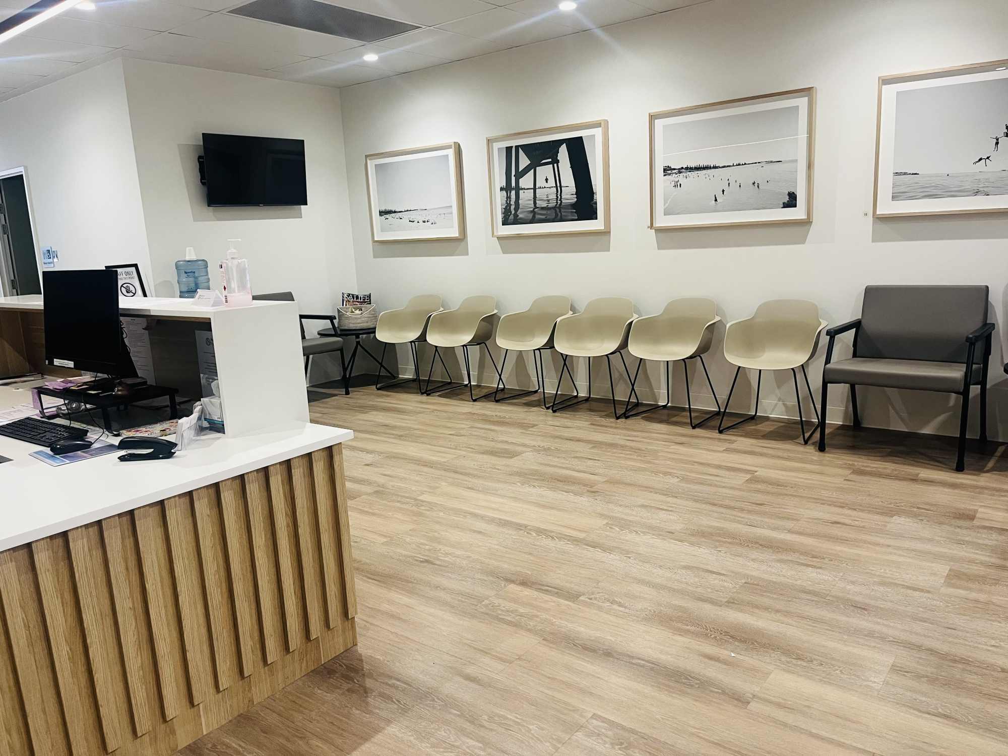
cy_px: 378
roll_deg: +3.0
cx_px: 504
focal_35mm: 26
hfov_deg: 67.3
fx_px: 757
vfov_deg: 53.1
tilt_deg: -11.1
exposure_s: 1/50
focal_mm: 5.1
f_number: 1.6
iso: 100
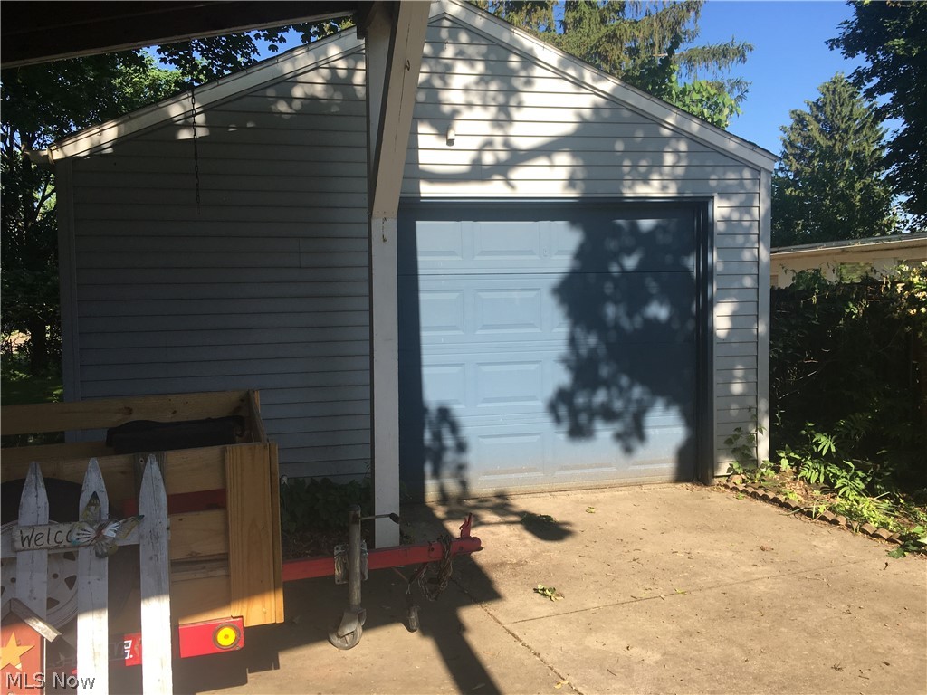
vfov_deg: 48.2
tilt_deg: -3.9
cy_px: 348
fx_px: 777
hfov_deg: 61.7
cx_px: 464
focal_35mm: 29
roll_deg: +0.8
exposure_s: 1/663
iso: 25
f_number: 2.2
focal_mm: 4.15
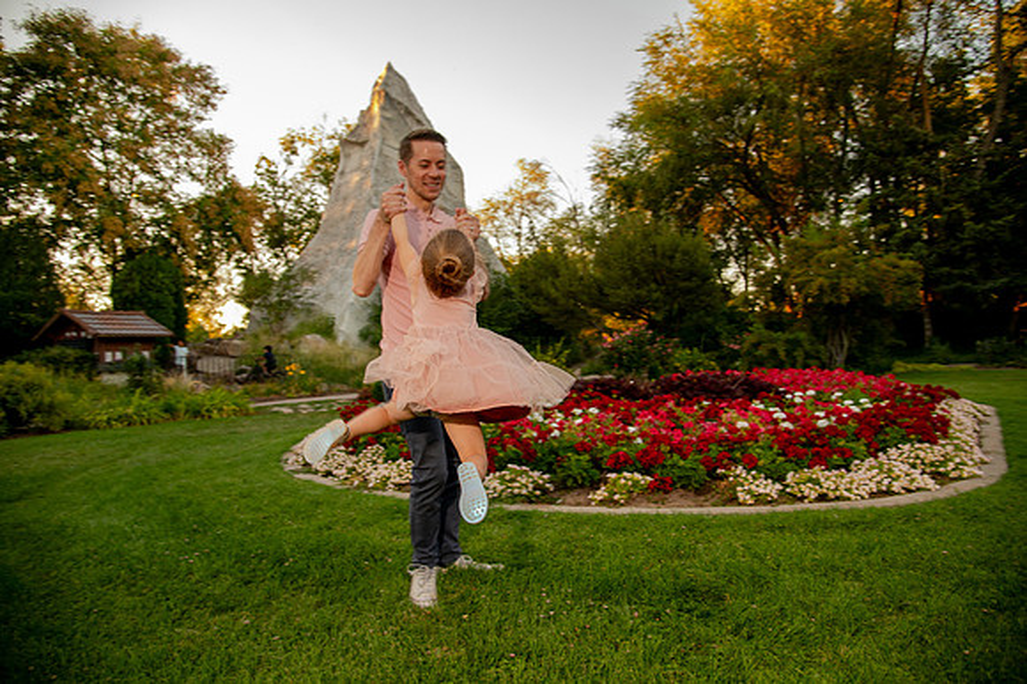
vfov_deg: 53.1
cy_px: 342
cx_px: 514
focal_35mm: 24
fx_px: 684
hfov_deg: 73.8
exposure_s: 1/200
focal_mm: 24
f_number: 4.5
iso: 640
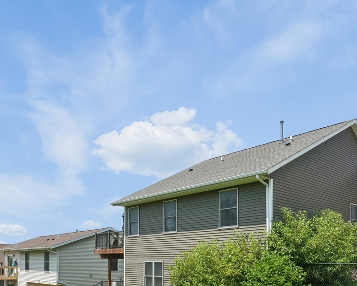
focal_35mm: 34
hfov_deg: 52.8
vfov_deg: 39.6
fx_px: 359
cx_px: 163
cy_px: 267
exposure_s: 1/800
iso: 400
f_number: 10
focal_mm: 16
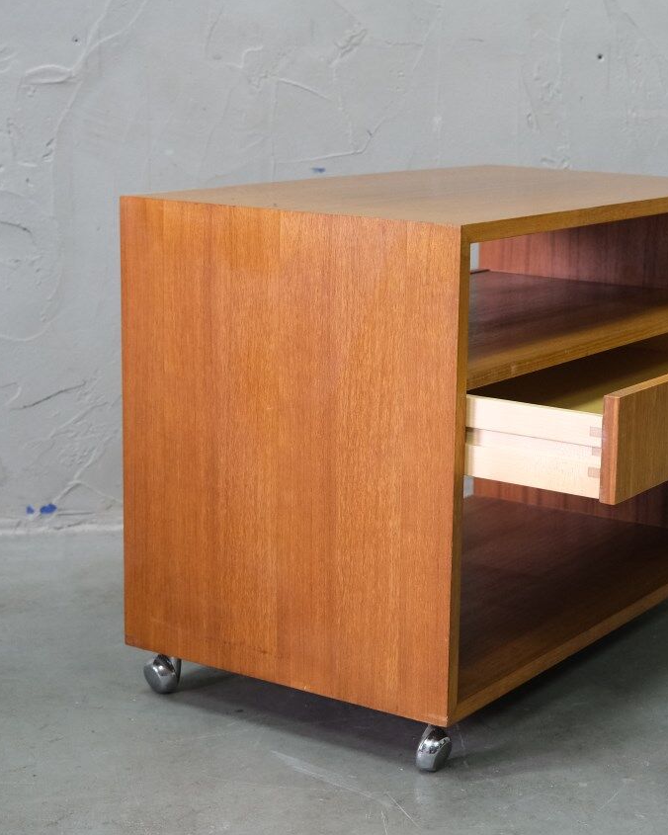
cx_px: 464
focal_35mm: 65
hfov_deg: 23.3
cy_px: 417
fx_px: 1606
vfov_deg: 29.1
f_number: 4
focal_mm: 30.8
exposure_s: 1/45
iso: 2500
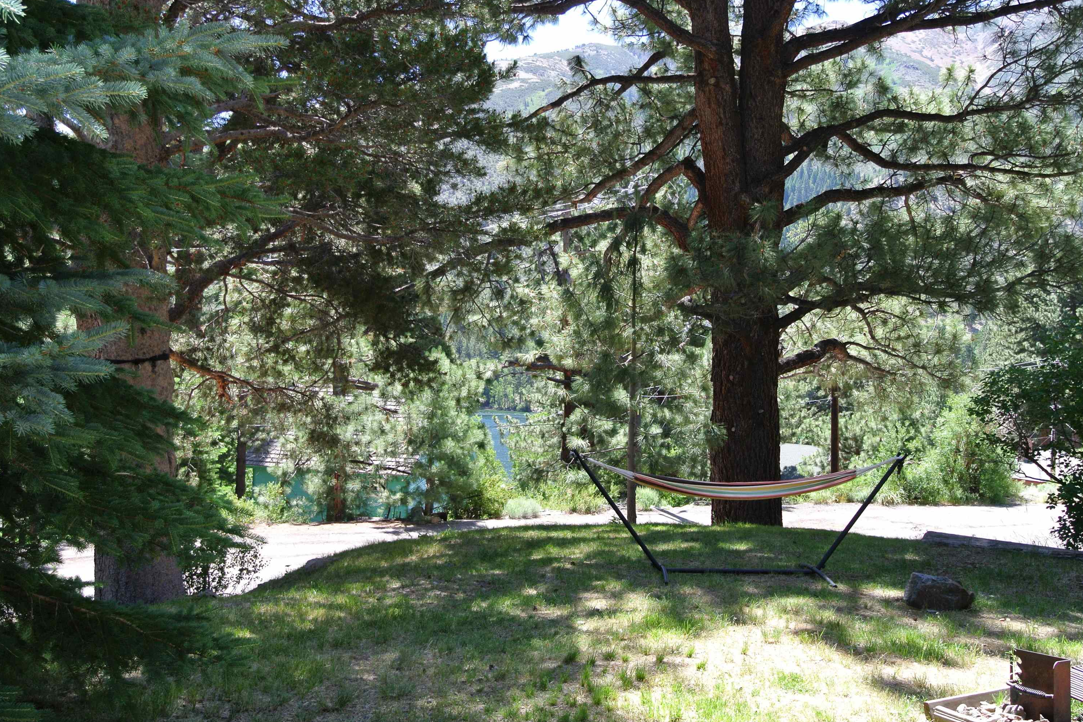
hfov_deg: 53.1
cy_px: 355
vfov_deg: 36.9
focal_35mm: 36
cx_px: 549
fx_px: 1083
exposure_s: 1/100
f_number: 5.6
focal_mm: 13
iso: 100
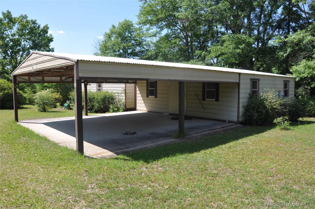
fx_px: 236
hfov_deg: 67.4
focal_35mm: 27
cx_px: 158
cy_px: 104
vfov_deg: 47.8
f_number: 8
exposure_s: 1/250
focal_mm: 18
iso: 200
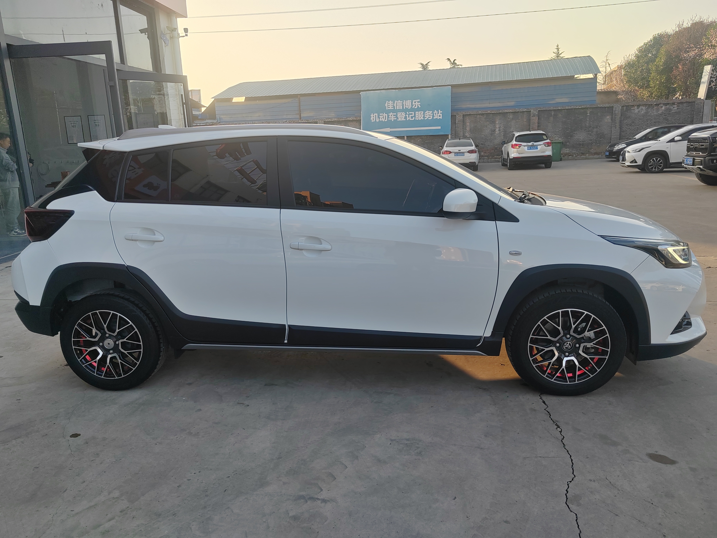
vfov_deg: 51.4
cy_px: 269
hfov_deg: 65.3
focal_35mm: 27
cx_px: 358
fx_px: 559
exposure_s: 1/660
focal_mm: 5.52
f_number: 1.9
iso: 100
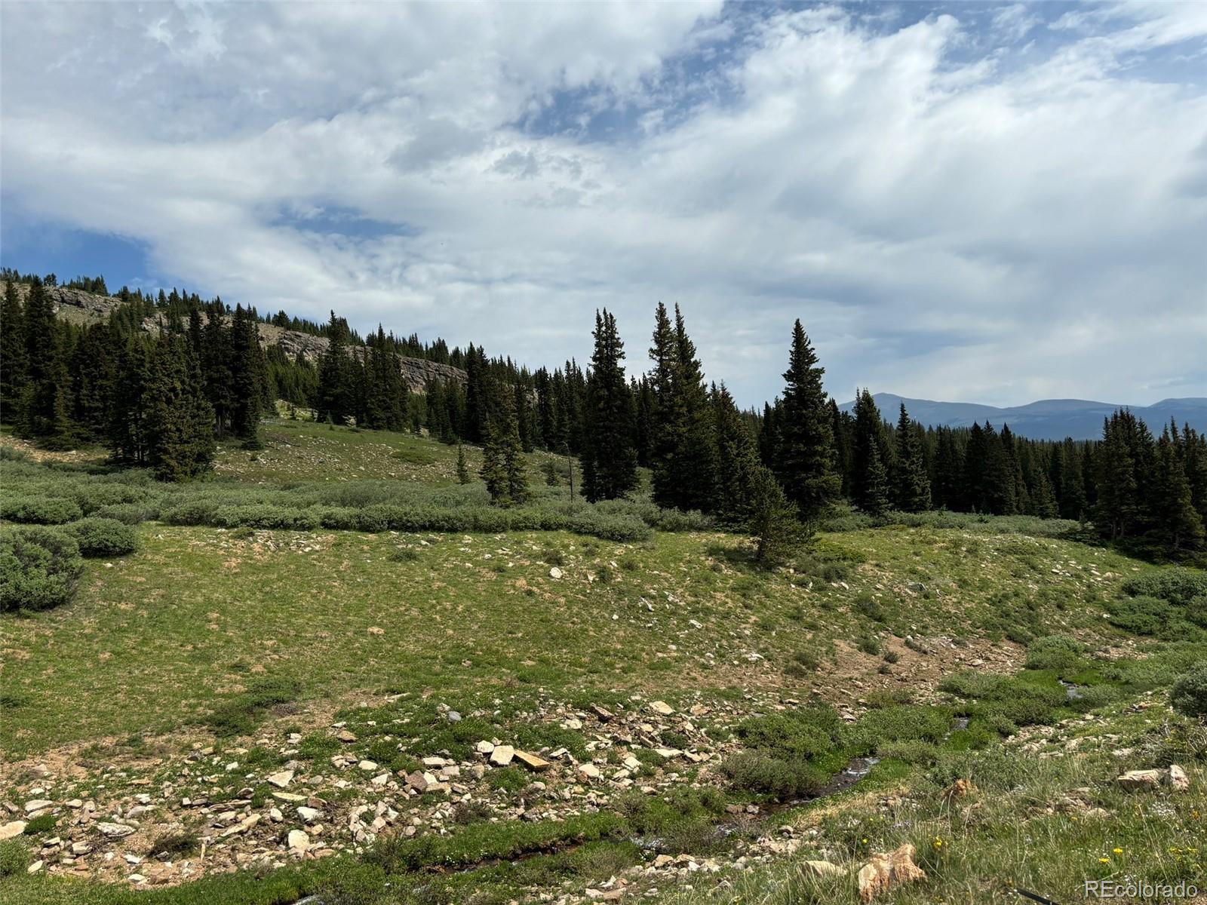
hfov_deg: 67.3
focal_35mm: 26
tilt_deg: +0.0
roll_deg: +5.0
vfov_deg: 53.1
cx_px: 604
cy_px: 452
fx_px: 907
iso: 50
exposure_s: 1/5348
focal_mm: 5.96
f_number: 1.6
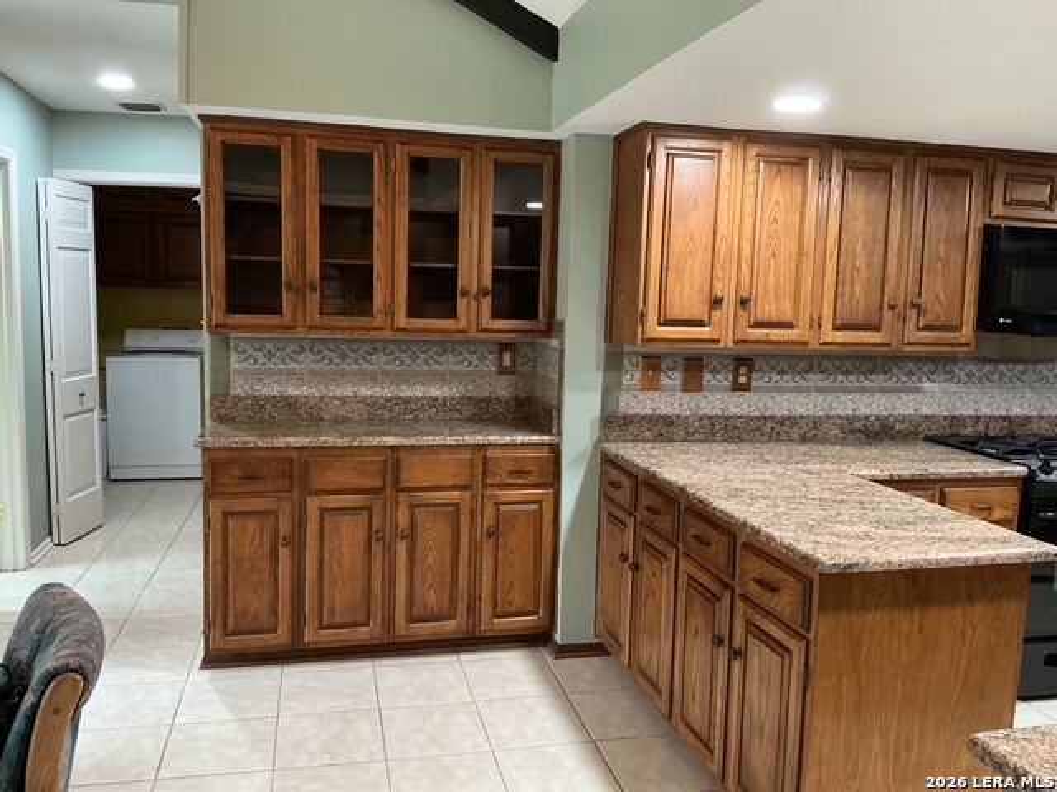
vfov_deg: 48.2
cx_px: 528
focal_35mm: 29
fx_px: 886
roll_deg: -2.0
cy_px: 396
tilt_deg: -5.3
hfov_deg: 61.7
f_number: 1.8
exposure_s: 1/40
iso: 200
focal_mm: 3
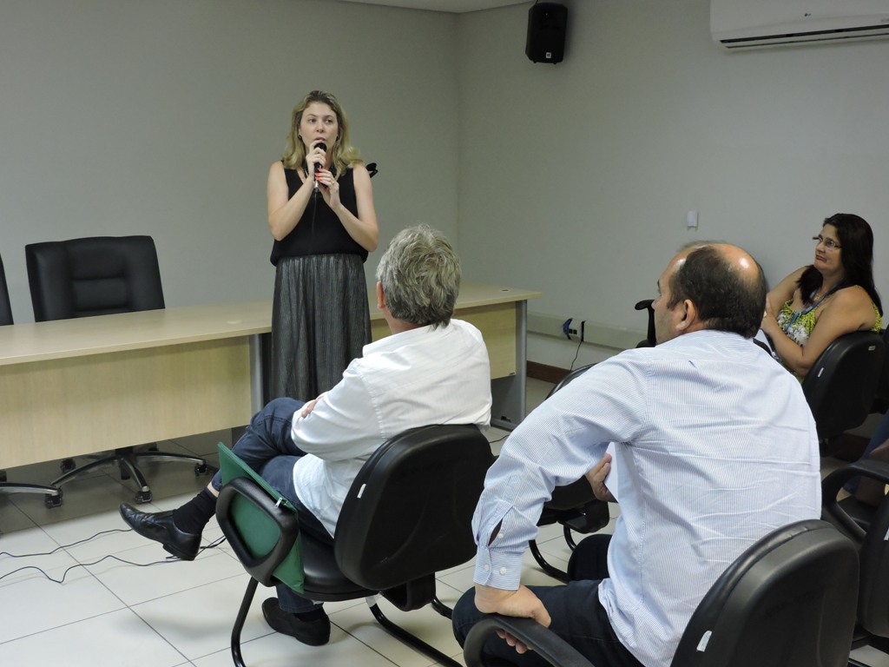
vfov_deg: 36.0
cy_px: 334
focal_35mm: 40
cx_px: 444
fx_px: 1027
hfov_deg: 46.8
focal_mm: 7.1
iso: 400
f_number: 3.3
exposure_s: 1/30
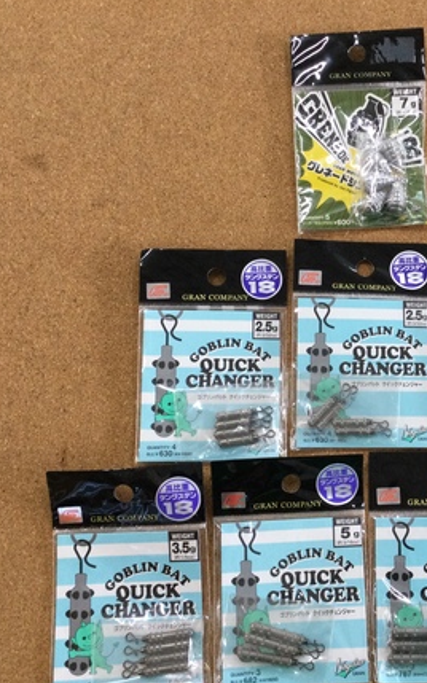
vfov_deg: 43.5
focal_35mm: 46
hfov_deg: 27.3
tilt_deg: -78.8
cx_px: 358
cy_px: 353
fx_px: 857
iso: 32
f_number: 2.4
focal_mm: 3.3
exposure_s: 1/30
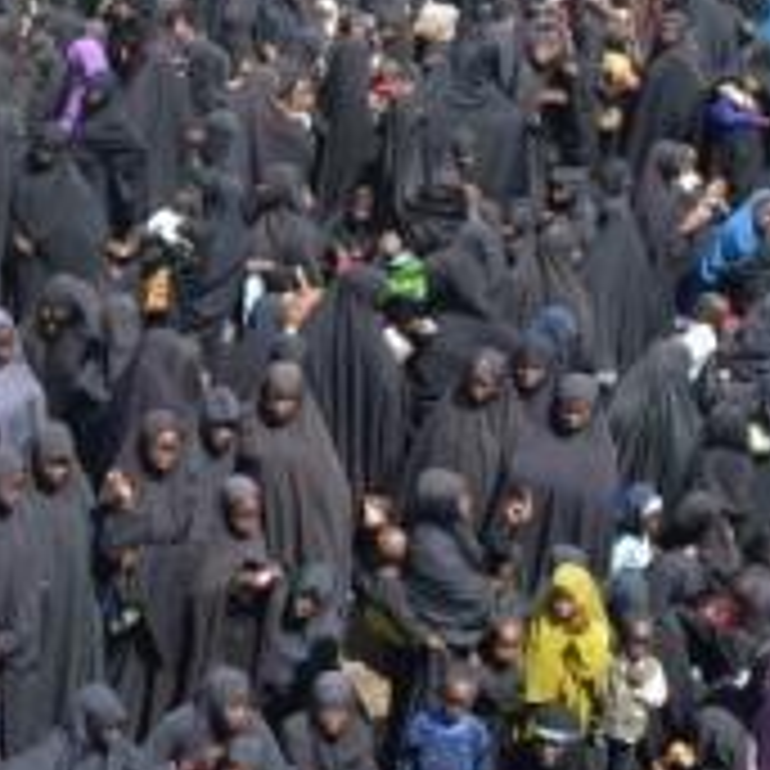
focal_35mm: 103
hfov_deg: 15.5
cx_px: -419
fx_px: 2592
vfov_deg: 16.8
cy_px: 178
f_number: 8
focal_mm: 18
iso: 200
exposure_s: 1/250
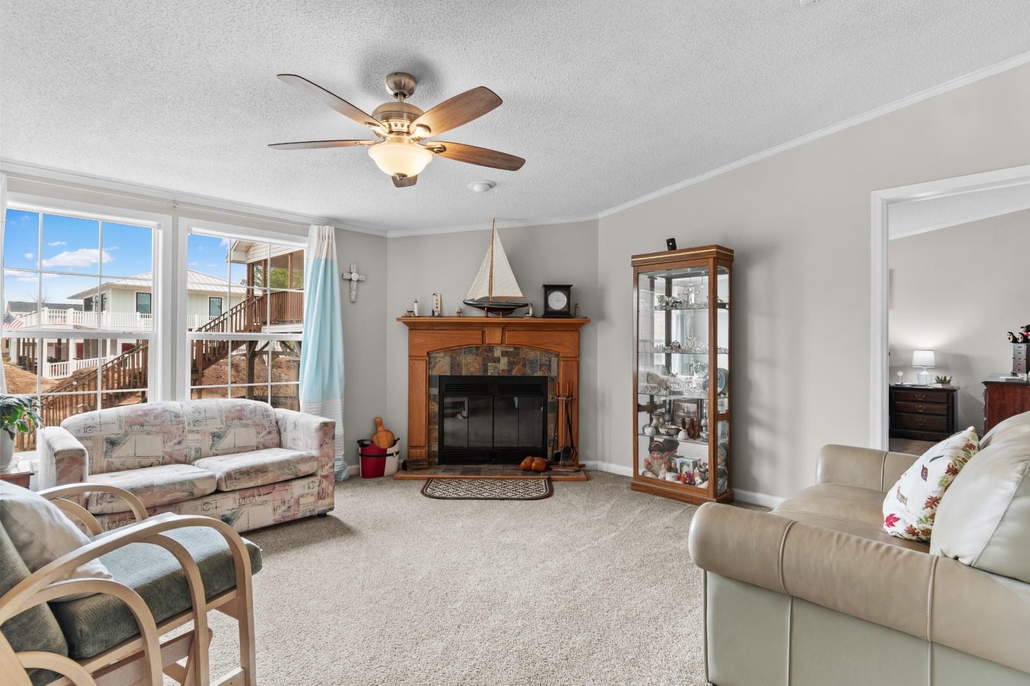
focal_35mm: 18
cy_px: 343
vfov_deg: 67.4
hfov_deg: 90.0
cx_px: 515
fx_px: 515
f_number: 4.8
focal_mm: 12
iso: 100
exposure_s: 1/8
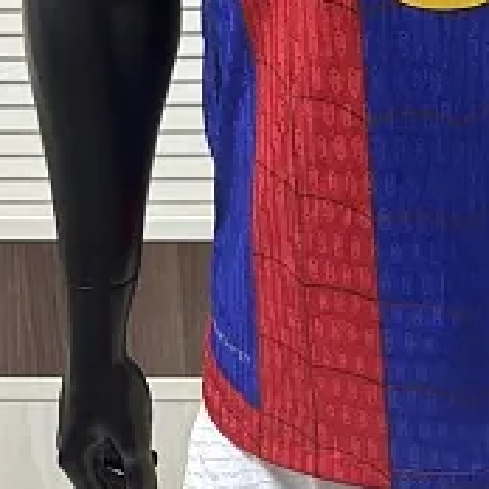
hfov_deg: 27.0
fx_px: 975
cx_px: 457
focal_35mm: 61
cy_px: -155
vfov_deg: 24.4
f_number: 1.78
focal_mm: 6.76
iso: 800
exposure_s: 1/60
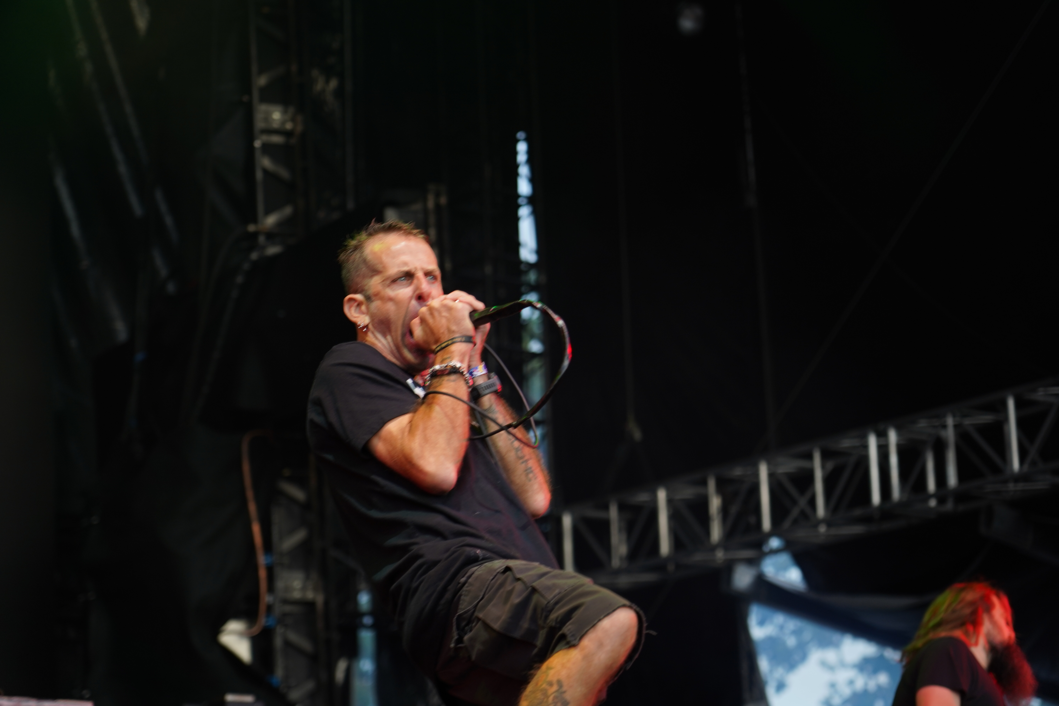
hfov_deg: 19.5
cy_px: 353
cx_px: 530
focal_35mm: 105
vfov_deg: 13.0
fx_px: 3089
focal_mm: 105
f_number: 4
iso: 250
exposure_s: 1/125
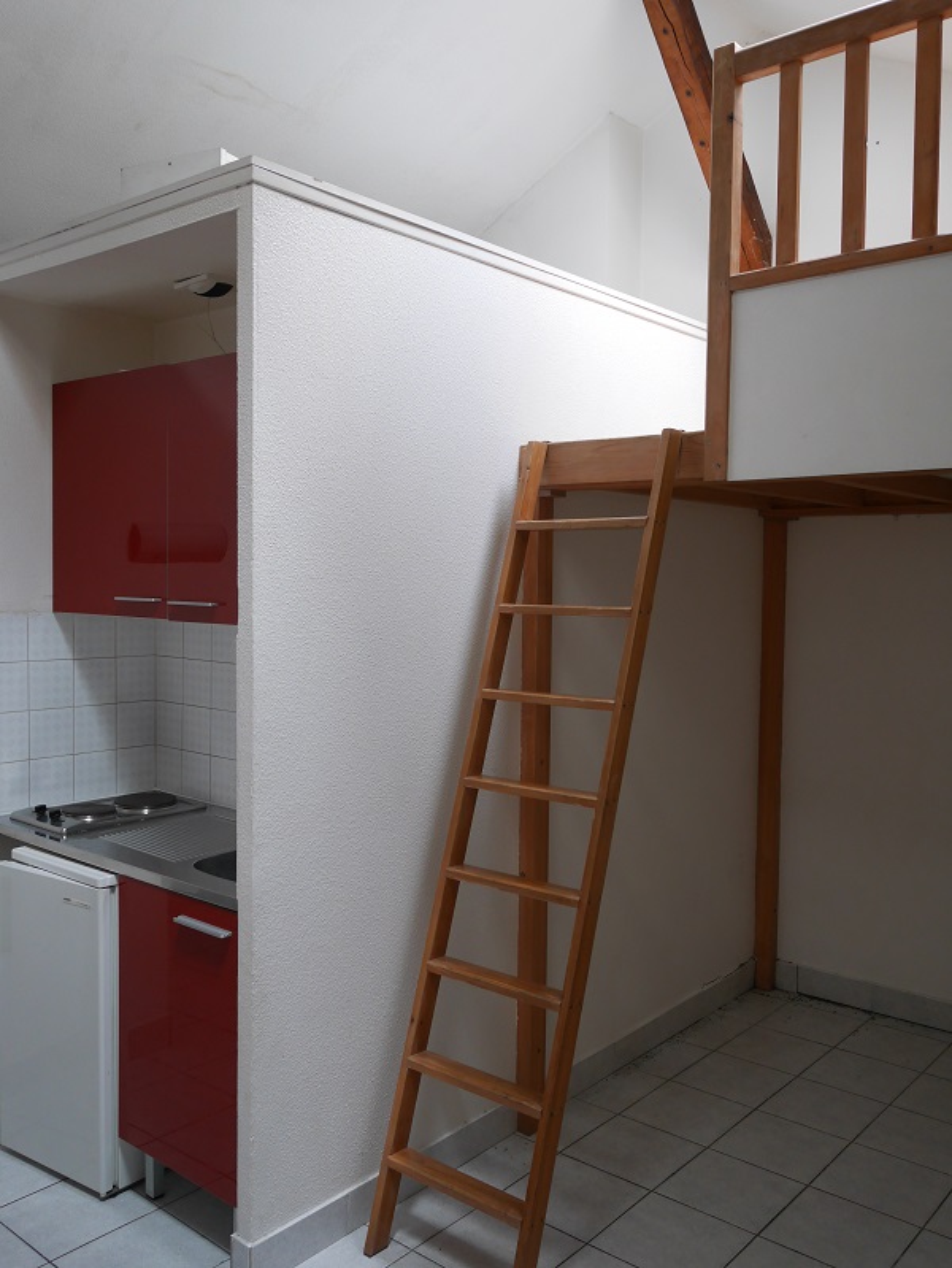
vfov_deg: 56.8
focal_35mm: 32
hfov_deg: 44.2
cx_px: 476
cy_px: 634
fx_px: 1172
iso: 640
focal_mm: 16
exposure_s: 1/60
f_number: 3.9
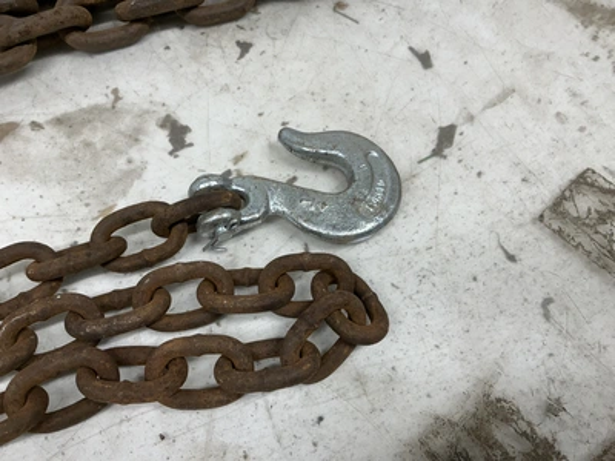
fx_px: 497
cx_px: 308
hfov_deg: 63.4
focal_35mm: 28
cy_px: 230
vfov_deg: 49.7
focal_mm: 3
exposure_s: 1/120
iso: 40
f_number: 1.8
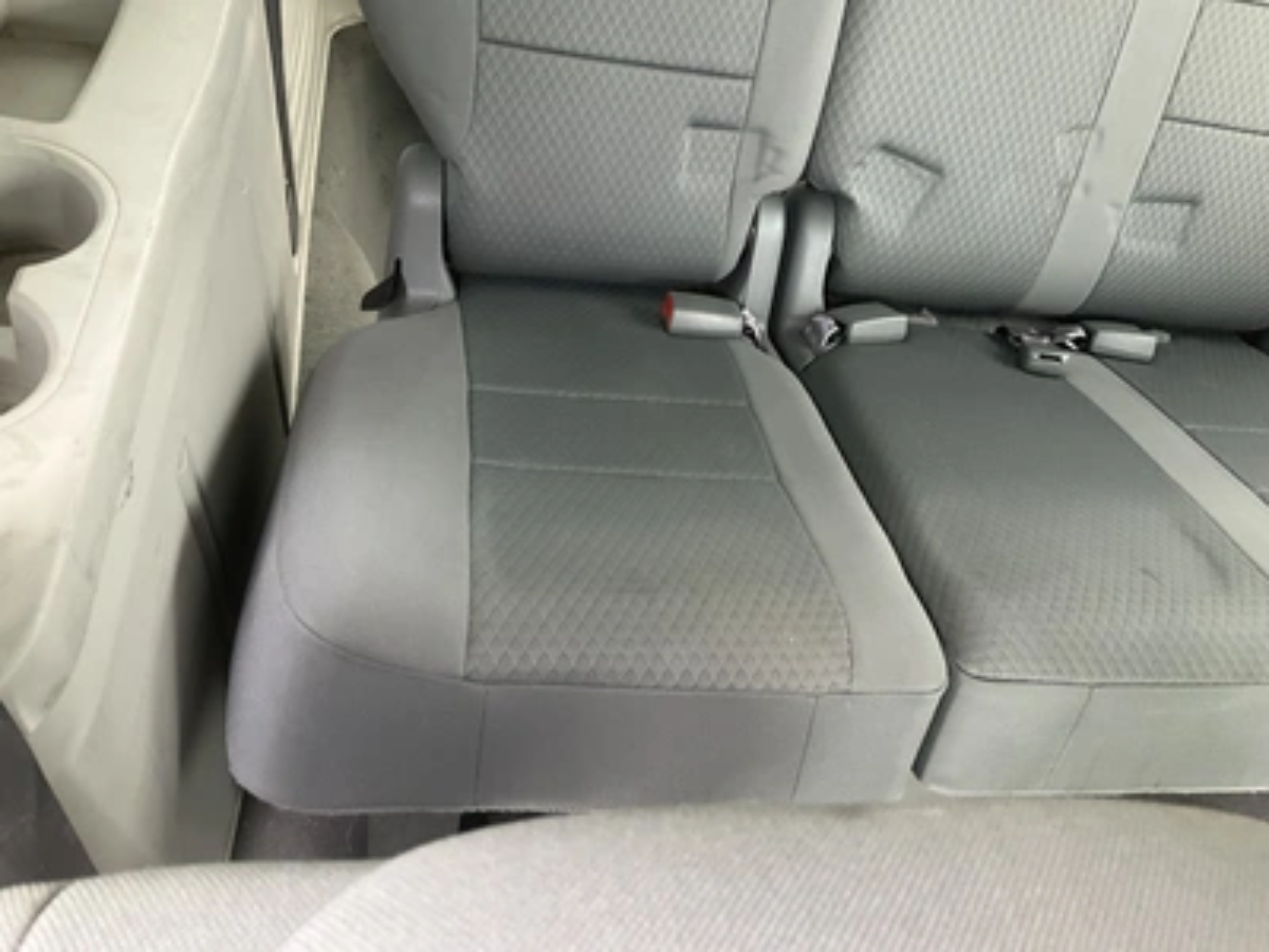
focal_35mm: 29
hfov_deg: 61.7
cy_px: 476
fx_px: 1063
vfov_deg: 48.2
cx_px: 634
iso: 125
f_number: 1.8
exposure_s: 1/60
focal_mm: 3
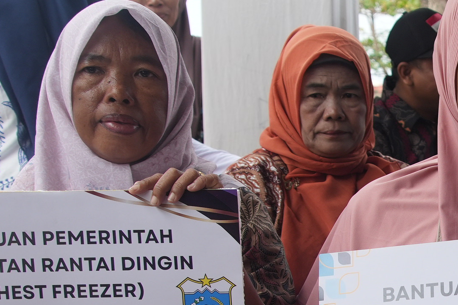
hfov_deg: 20.4
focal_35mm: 94
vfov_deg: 14.3
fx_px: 1196
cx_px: 536
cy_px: 308
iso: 250
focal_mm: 29
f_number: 5.6
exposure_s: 1/320
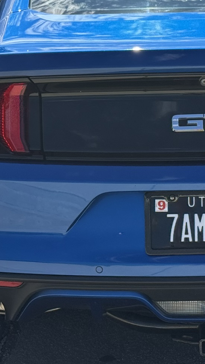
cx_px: 197
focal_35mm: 110
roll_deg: +2.3
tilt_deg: -13.3
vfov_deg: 19.4
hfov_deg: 10.9
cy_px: 148
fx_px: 1063
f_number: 1.78
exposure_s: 1/3891
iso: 80
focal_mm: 6.76
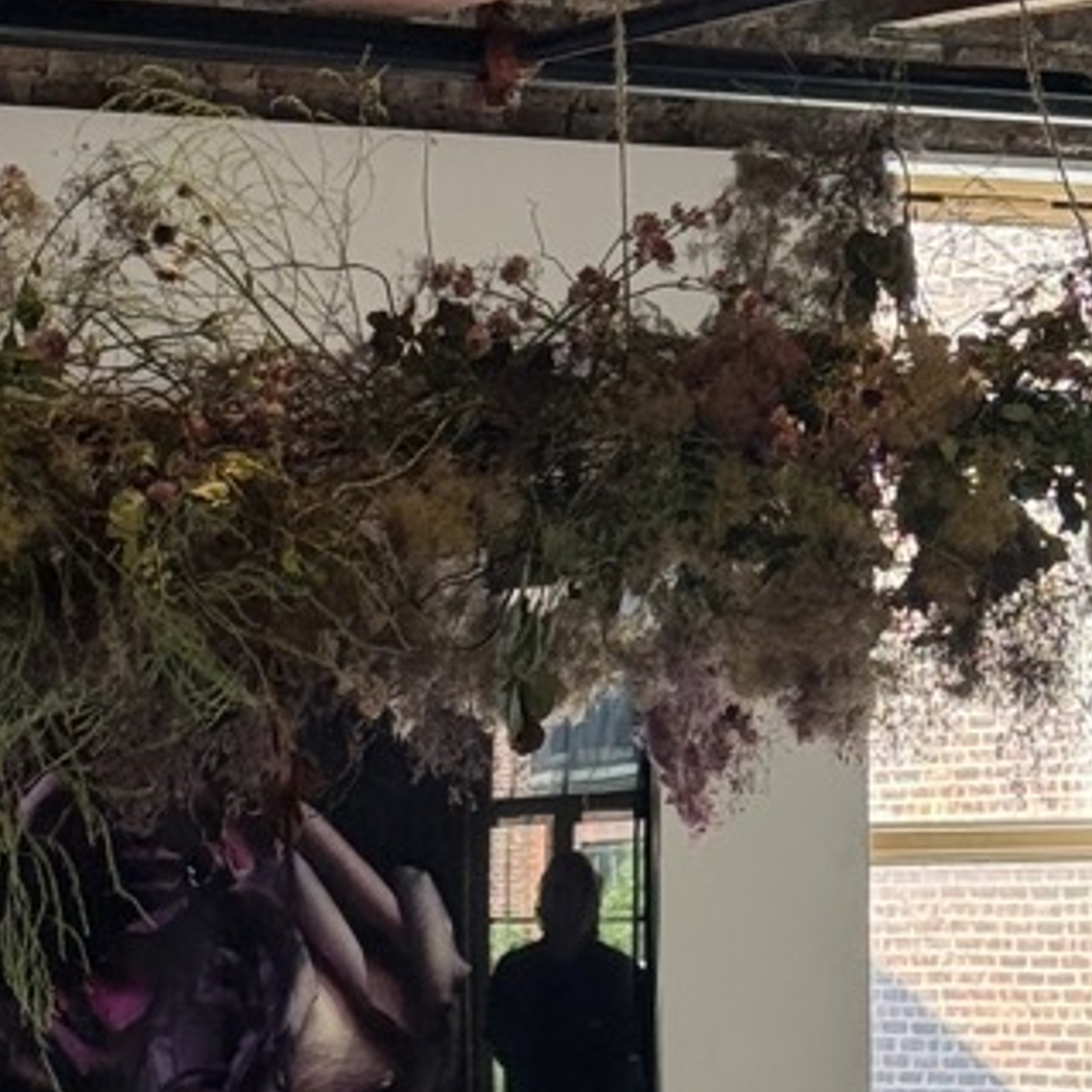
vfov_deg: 10.1
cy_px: 1253
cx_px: 168
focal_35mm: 170
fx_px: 6067
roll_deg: +0.6
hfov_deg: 10.2
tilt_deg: -3.4
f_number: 1.78
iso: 125
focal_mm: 6.76
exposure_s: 1/195
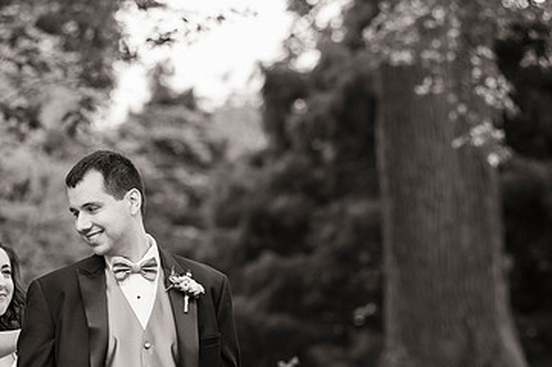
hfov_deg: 10.7
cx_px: 185
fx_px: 2957
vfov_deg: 7.1
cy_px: 292
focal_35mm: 193
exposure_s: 1/320
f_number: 3.5
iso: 200
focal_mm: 120
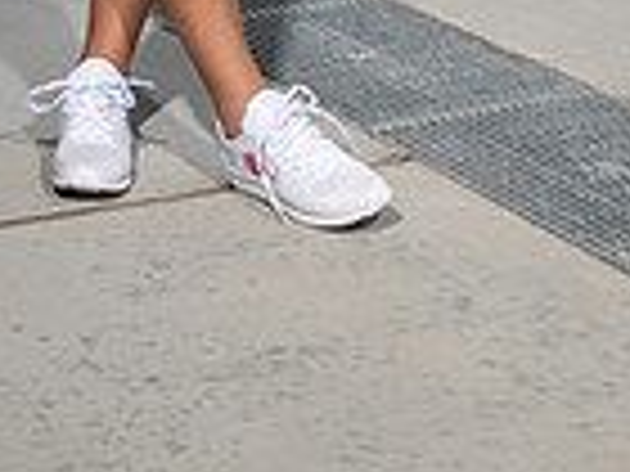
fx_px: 3094
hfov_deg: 11.6
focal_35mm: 170
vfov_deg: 8.2
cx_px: 126
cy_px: -526
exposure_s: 1/320
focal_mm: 55
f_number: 7.1
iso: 100
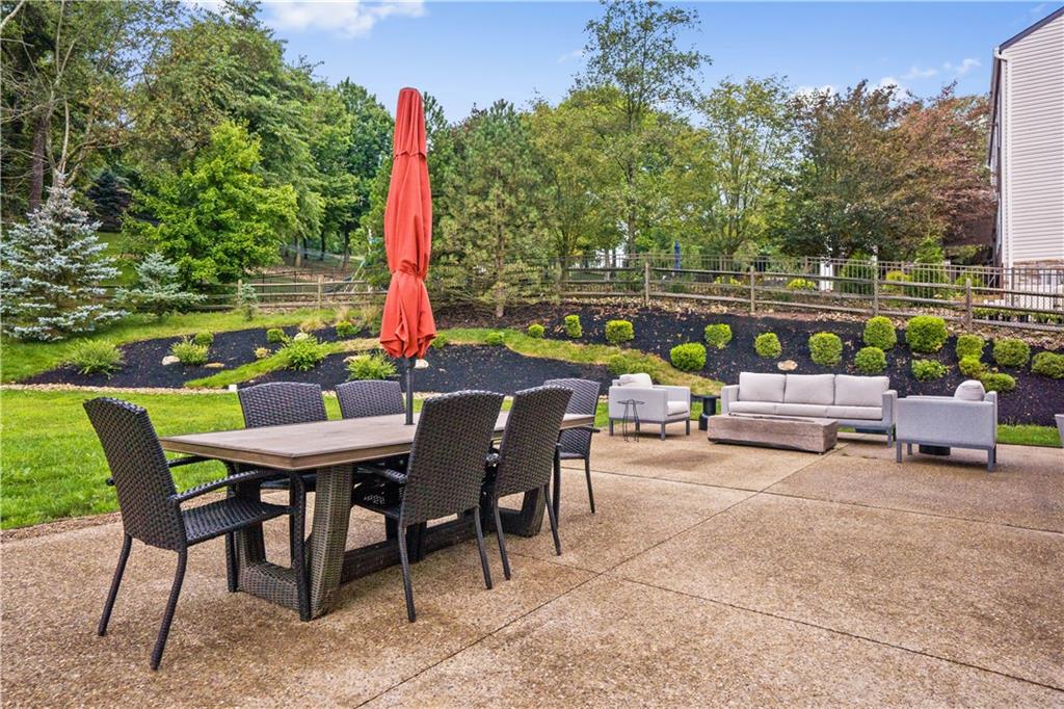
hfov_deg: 81.2
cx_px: 532
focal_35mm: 21
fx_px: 620
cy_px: 354
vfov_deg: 59.5
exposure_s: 1/160
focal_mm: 21
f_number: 6.3
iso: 2000
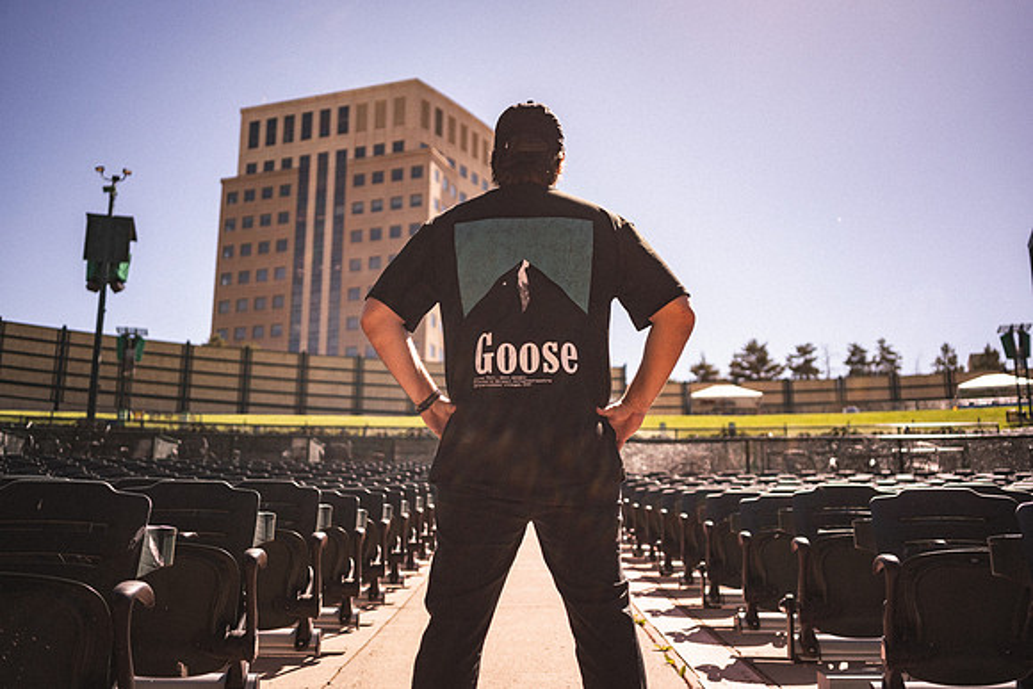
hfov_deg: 54.4
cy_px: 344
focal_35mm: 35
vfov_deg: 37.9
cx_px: 516
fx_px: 1005
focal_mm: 35
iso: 100
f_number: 2.8
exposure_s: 1/1600
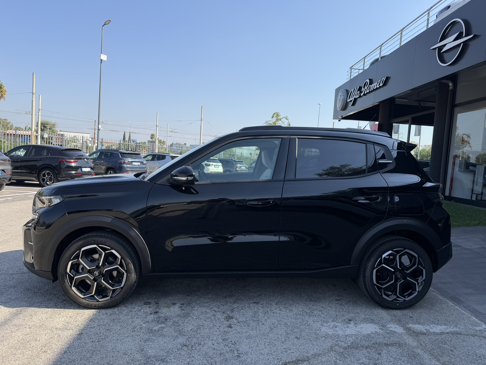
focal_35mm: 24
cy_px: 182
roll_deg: -4.0
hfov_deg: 71.6
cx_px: 243
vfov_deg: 56.8
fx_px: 337
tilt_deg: -4.3
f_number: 1.78
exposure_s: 1/3021
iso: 80
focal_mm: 6.76
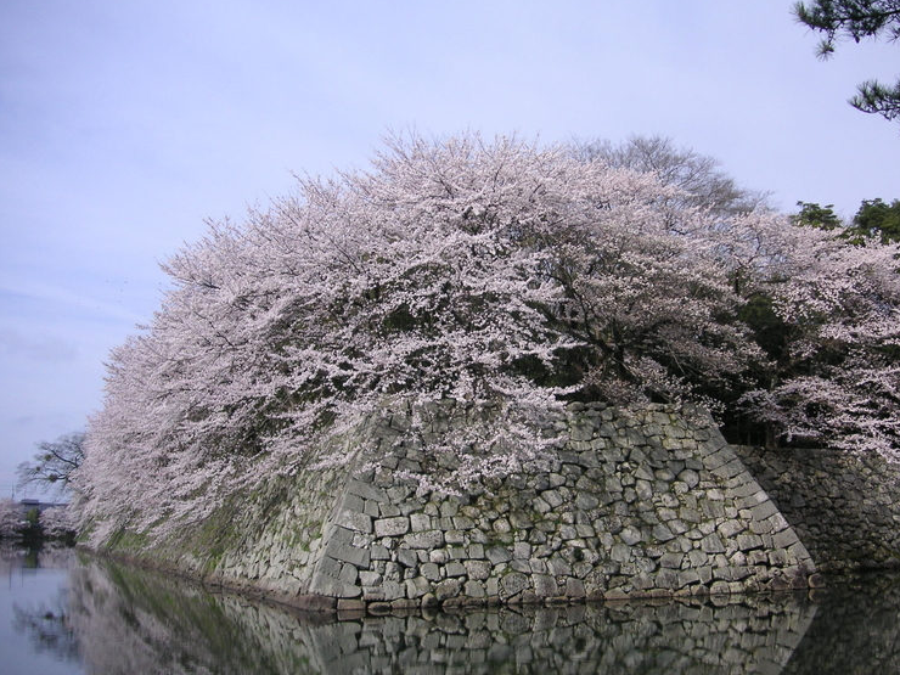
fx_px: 1040
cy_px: 349
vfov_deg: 36.0
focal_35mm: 40
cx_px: 484
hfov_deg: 46.8
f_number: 6.7
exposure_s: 1/180
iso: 50
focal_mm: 6.1
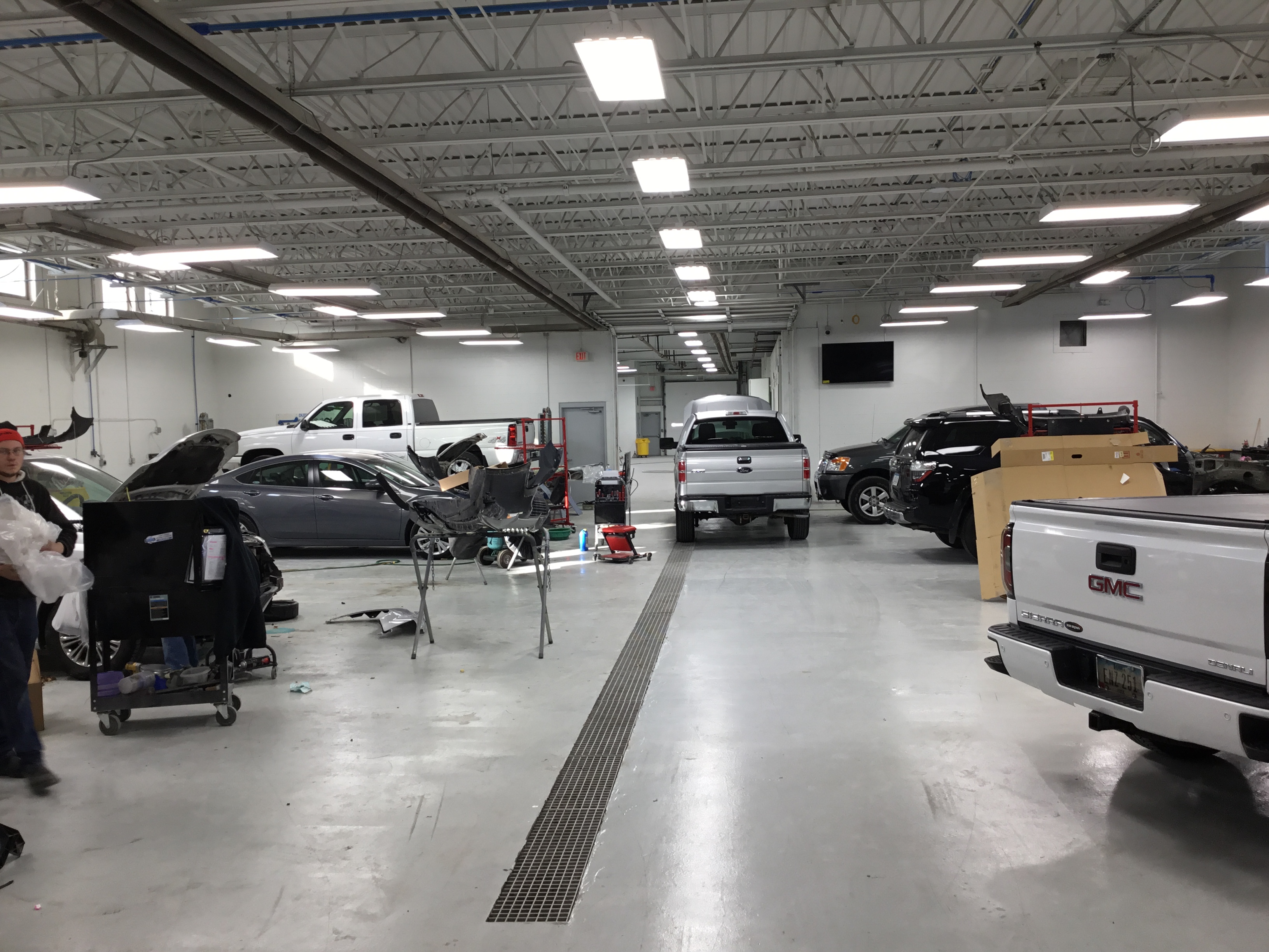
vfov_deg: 45.4
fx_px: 1136
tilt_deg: -2.6
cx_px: 634
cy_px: 476
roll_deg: +1.4
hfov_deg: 58.4
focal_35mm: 31
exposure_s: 1/60
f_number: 2.4
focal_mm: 3.3
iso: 25
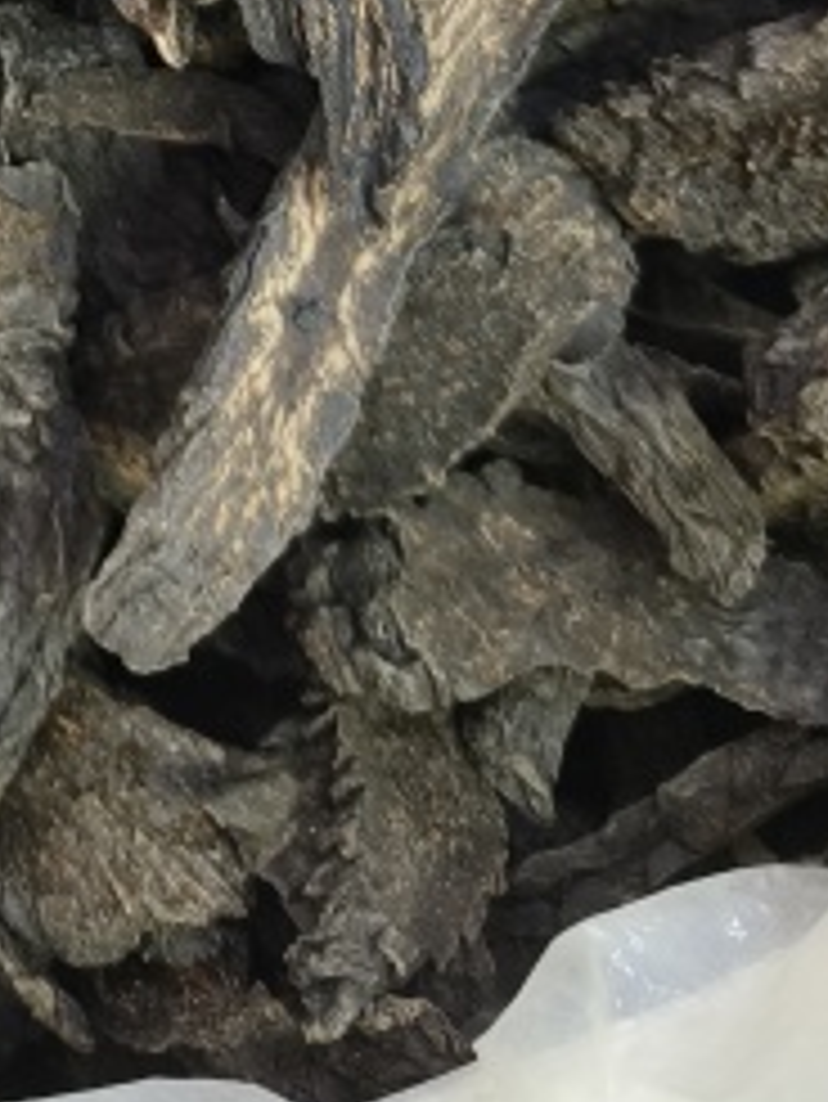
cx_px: -508
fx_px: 3187
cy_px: -1019
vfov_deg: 15.9
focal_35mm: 100
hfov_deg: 13.7
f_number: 1.6
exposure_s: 1/50
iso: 250
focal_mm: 5.84
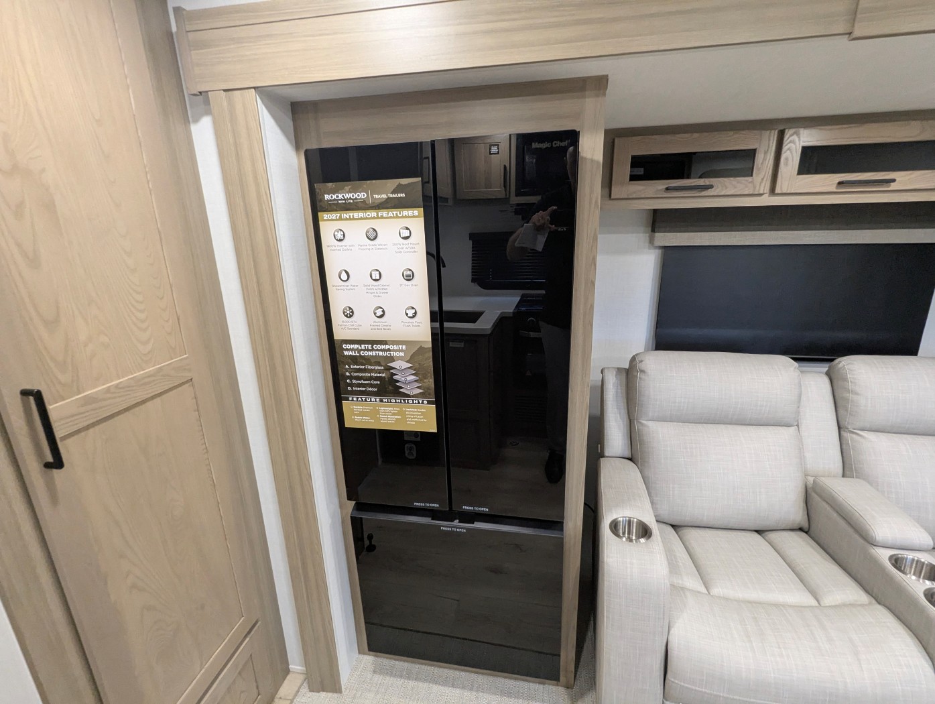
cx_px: 468
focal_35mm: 16
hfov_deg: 94.4
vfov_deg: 78.2
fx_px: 433
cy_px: 352
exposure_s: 1/54.9
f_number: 2.2
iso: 426
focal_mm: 2.35
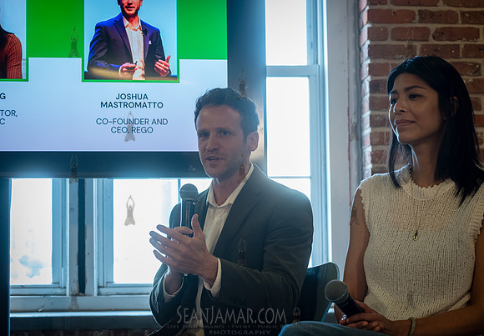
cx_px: 227
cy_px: 171
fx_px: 1142
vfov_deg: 16.8
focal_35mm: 84
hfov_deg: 23.9
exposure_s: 1/200
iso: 2500
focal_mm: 80
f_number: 5.6
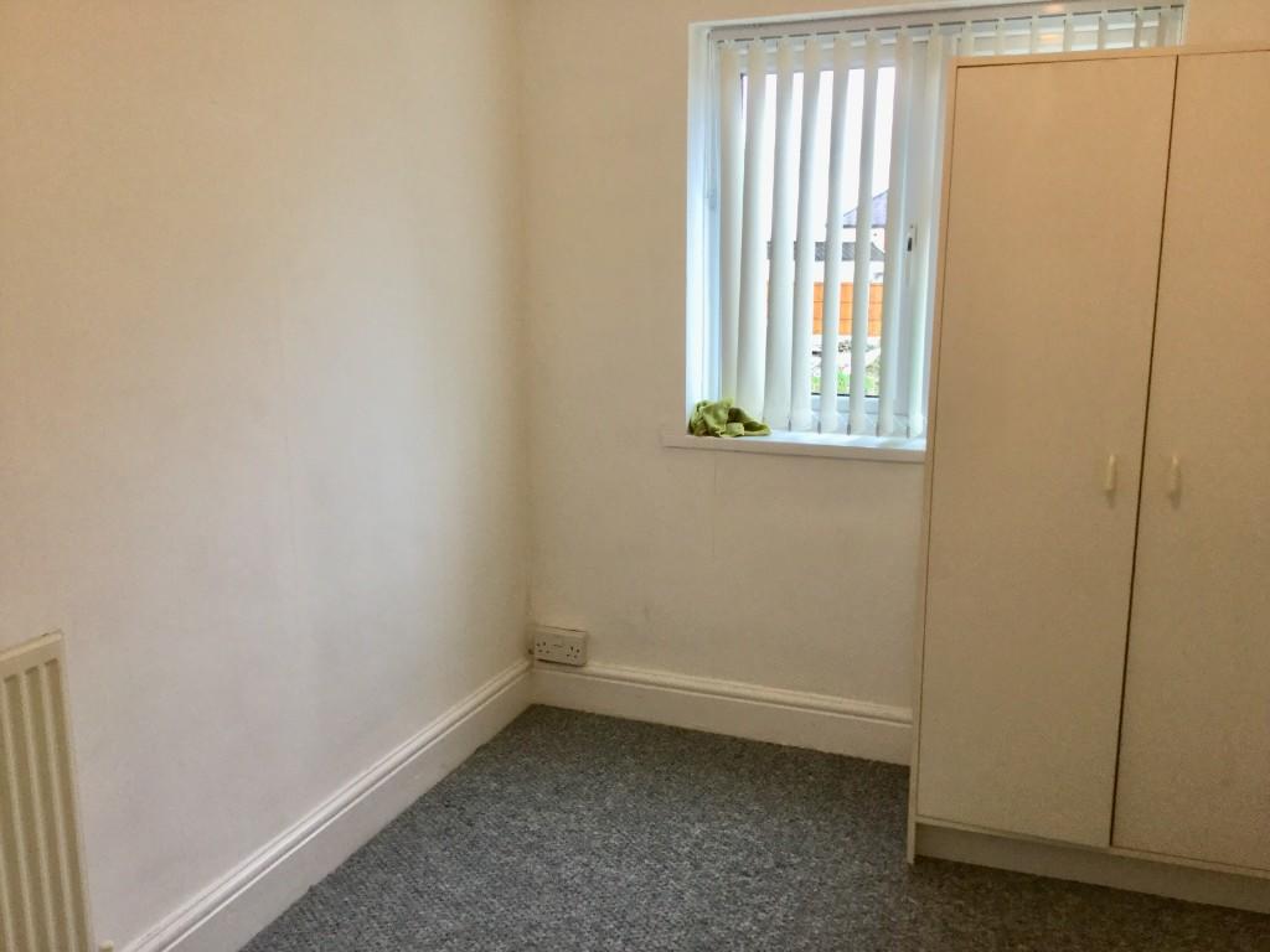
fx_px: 1137
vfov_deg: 45.4
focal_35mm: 31
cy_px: 476
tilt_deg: -9.7
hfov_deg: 58.4
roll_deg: -0.1
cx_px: 635
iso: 25
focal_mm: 3.3
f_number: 2.4
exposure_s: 1/33
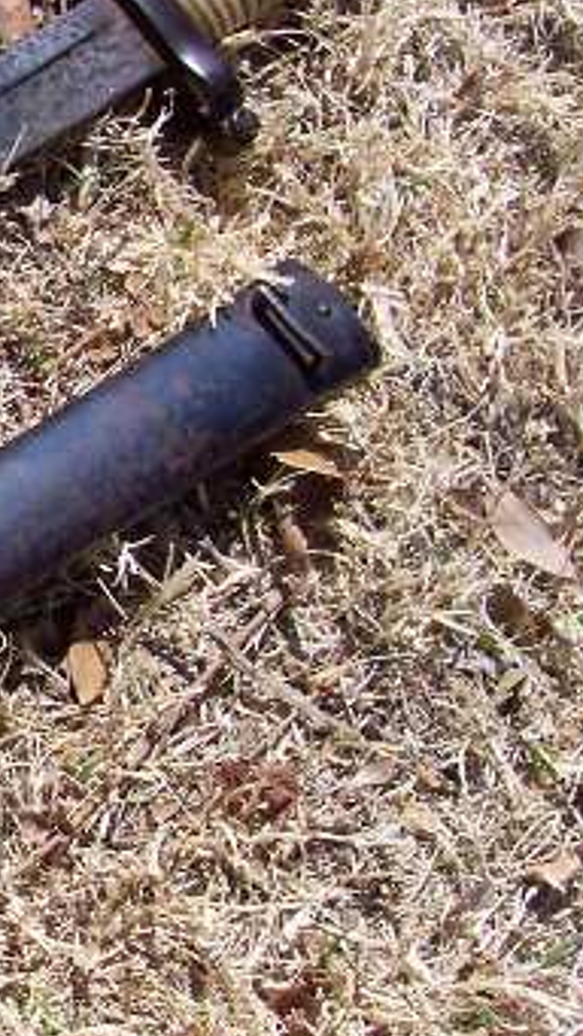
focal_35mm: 90
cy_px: 571
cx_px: -594
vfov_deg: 23.7
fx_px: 2472
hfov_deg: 12.0
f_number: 5.1
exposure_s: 1/601
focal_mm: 5.6
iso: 80
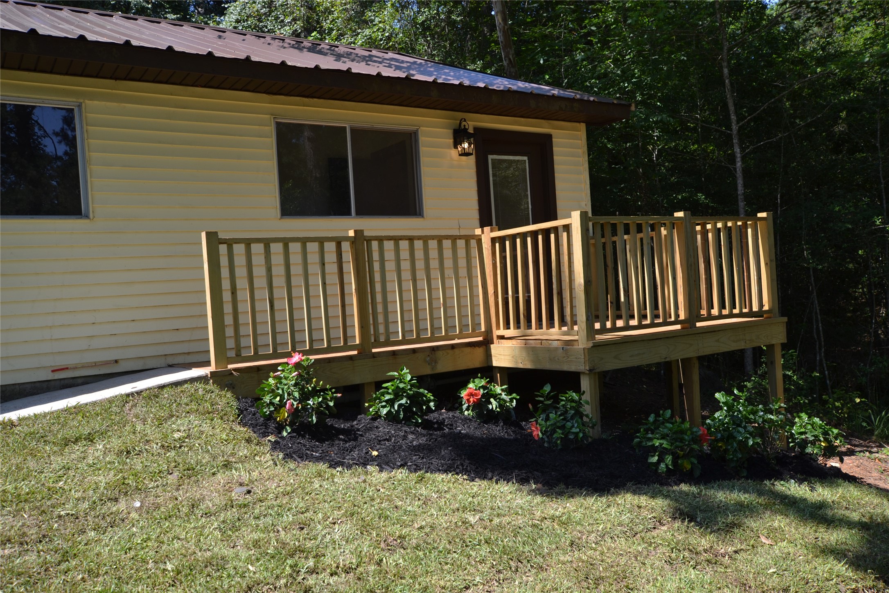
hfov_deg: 61.9
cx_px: 444
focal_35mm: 30
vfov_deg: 43.6
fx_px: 741
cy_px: 296
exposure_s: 1/160
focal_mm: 20
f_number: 6.3
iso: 100
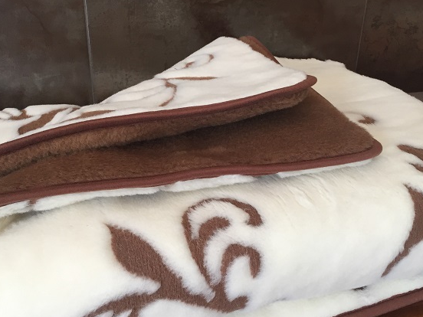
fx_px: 513
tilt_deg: -28.6
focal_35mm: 42
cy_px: 177
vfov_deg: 34.3
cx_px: 228
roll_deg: -2.6
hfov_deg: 44.8
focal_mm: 4.15
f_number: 2.2
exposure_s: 1/30
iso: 32
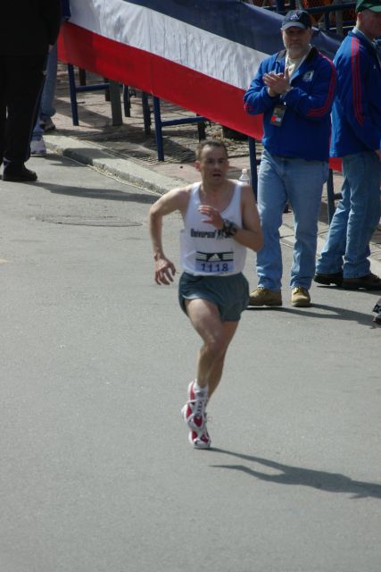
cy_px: 286
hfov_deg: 2.5
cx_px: 190
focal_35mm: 540
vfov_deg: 3.8
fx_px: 8567
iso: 400
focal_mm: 360
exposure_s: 1/500
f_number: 8
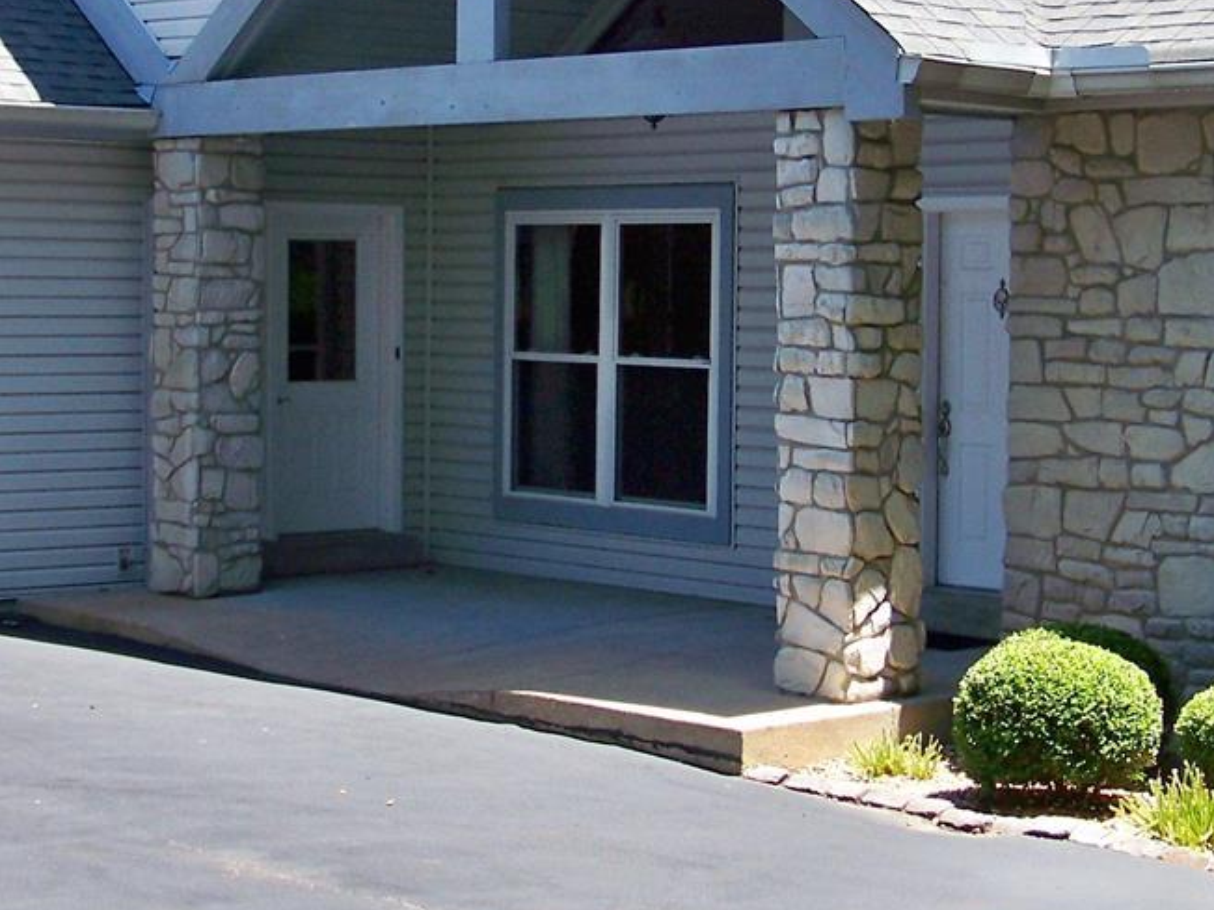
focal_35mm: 81
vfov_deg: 18.2
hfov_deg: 24.1
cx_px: 594
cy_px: 348
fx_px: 2841
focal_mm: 5.85
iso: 100
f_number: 2.8
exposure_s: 1/500
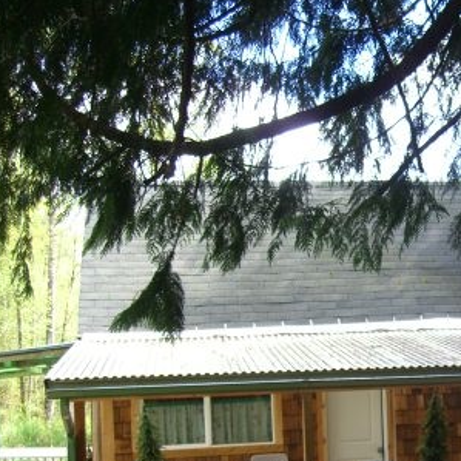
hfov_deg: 23.1
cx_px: 452
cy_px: 361
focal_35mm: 72
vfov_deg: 23.7
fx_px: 1085
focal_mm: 7.9
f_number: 2.8
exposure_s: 1/100
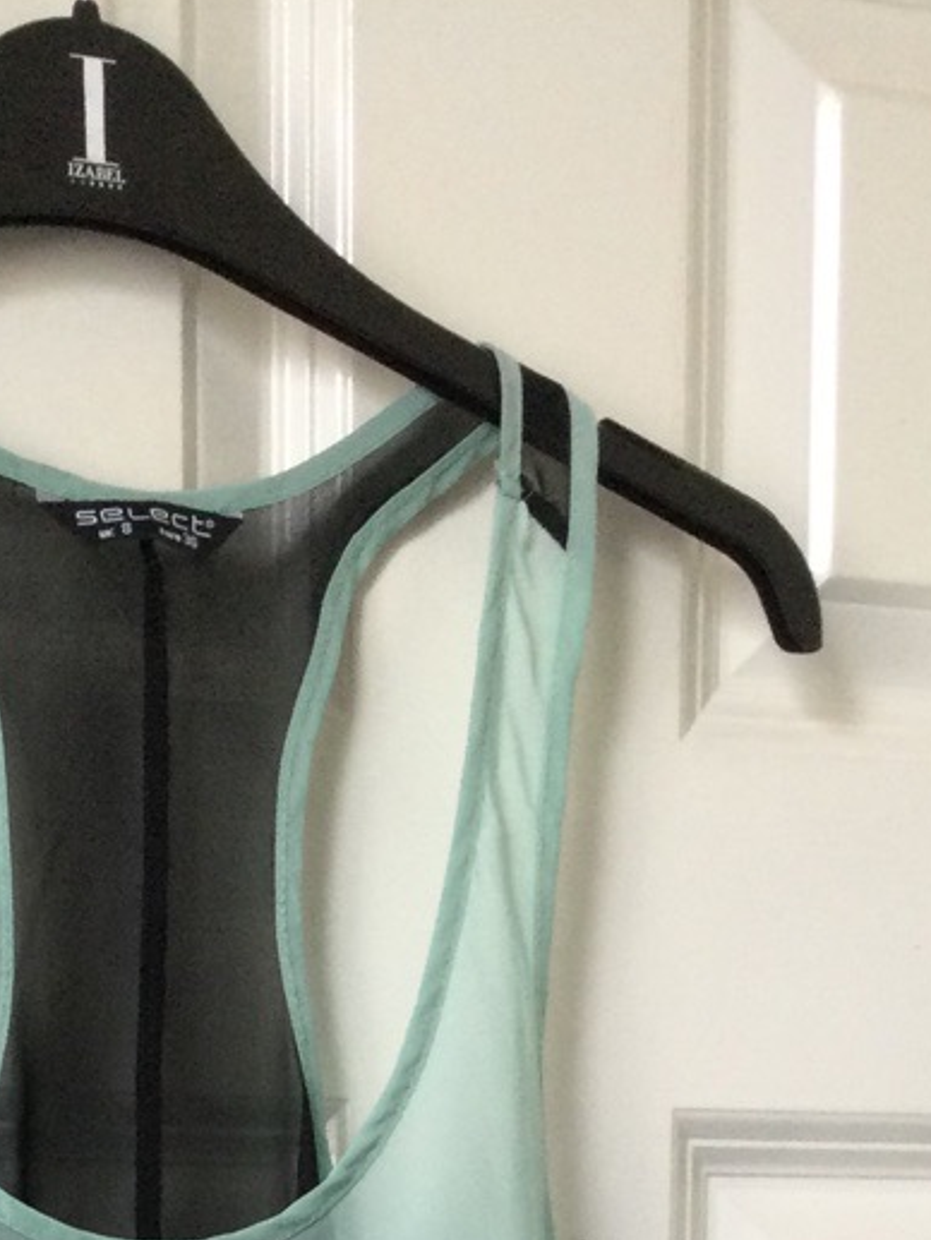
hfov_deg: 15.3
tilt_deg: -8.4
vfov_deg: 18.0
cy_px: 1904
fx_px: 3441
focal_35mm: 96
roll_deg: -0.6
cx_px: 233
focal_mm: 3.3
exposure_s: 1/33
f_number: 2.4
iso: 40
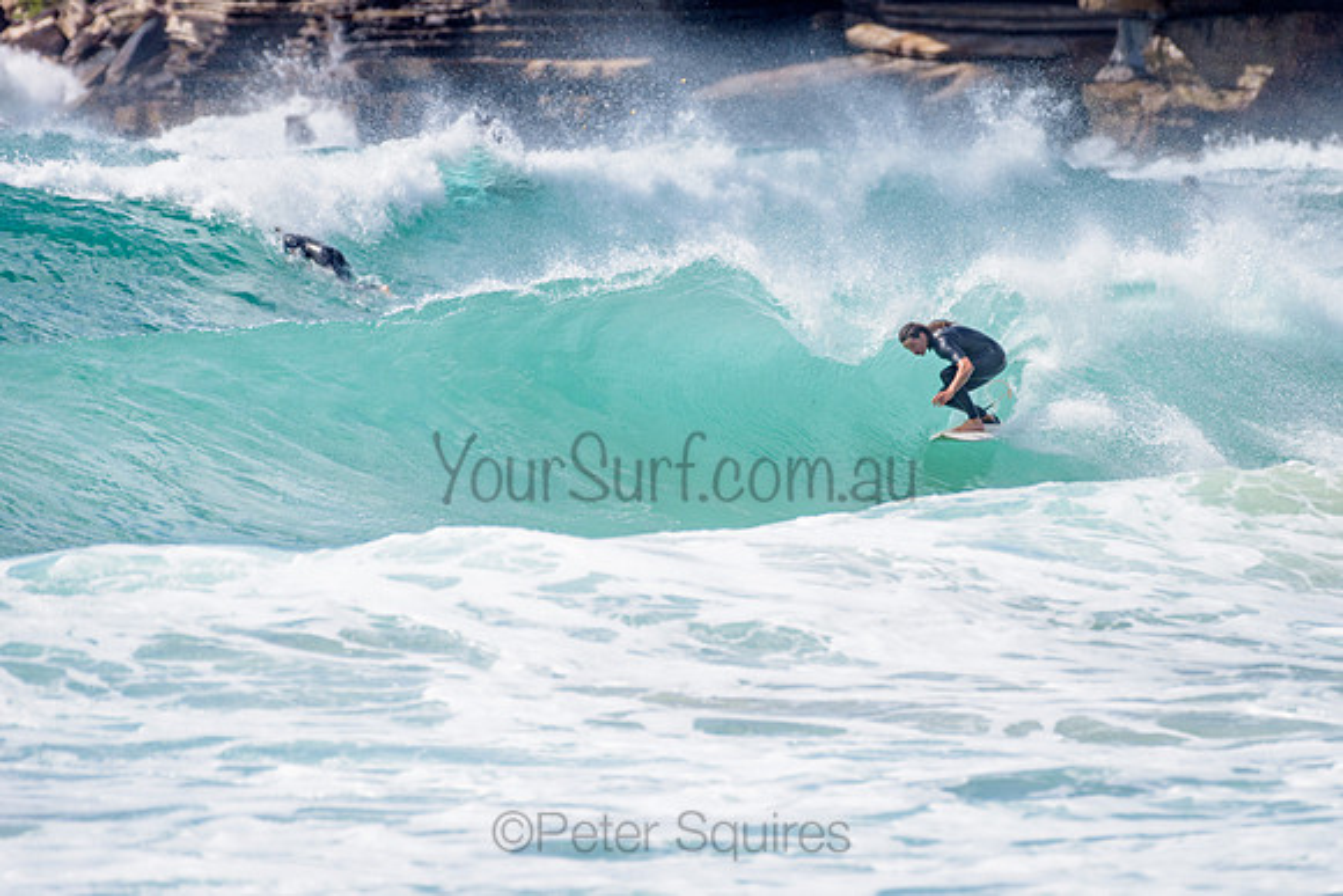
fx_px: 22877
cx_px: 816
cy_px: 347
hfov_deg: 3.4
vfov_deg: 2.2
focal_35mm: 613
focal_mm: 500
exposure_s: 1/2000
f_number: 5.6
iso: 125
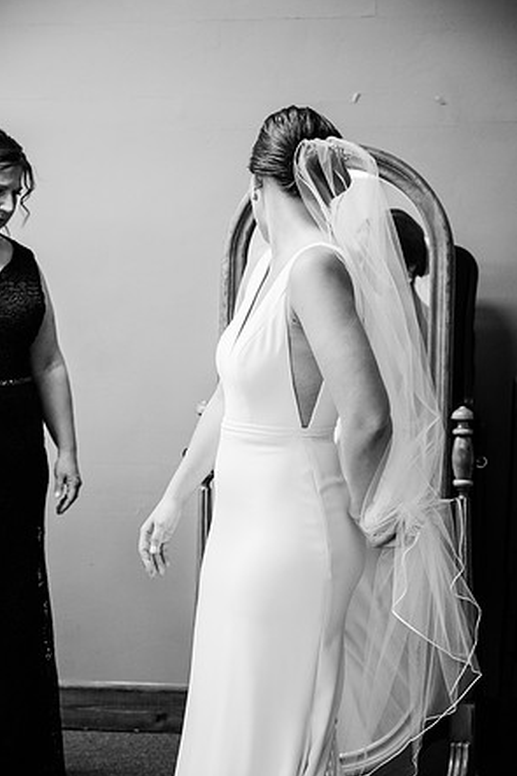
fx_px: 1487
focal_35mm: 69
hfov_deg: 19.7
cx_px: 258
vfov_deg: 29.3
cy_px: 387
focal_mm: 68
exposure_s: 1/250
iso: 1600
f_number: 4
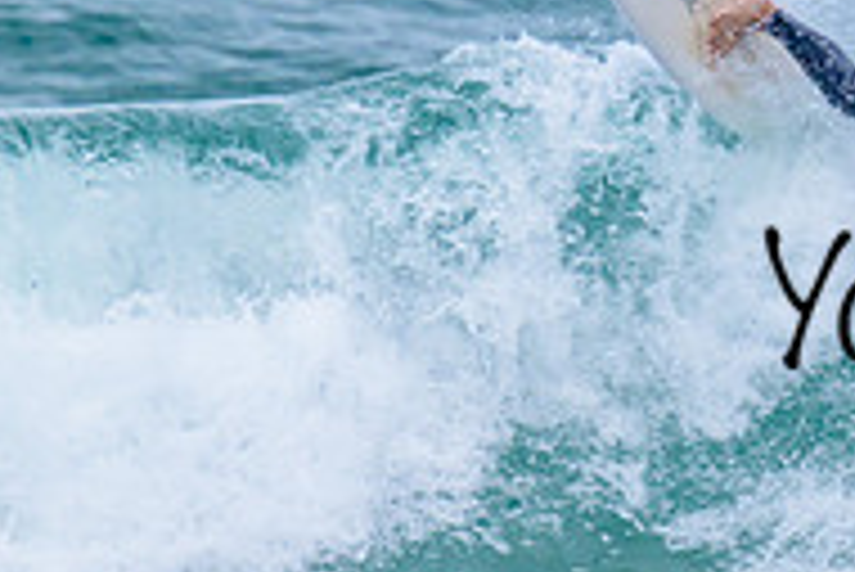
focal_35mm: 1708
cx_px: 1228
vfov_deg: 0.8
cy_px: 259
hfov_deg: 1.2
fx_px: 40595
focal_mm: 560
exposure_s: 1/2000
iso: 640
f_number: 8
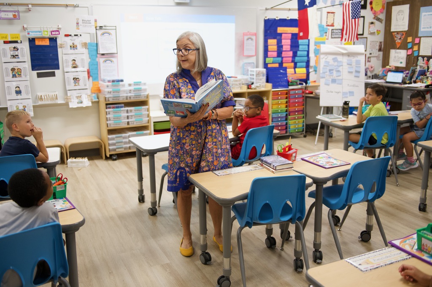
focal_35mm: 36
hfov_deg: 53.2
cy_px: 144
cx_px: 216
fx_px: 432
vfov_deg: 36.8
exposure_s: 1/320
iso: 1600
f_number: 2.8
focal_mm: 36
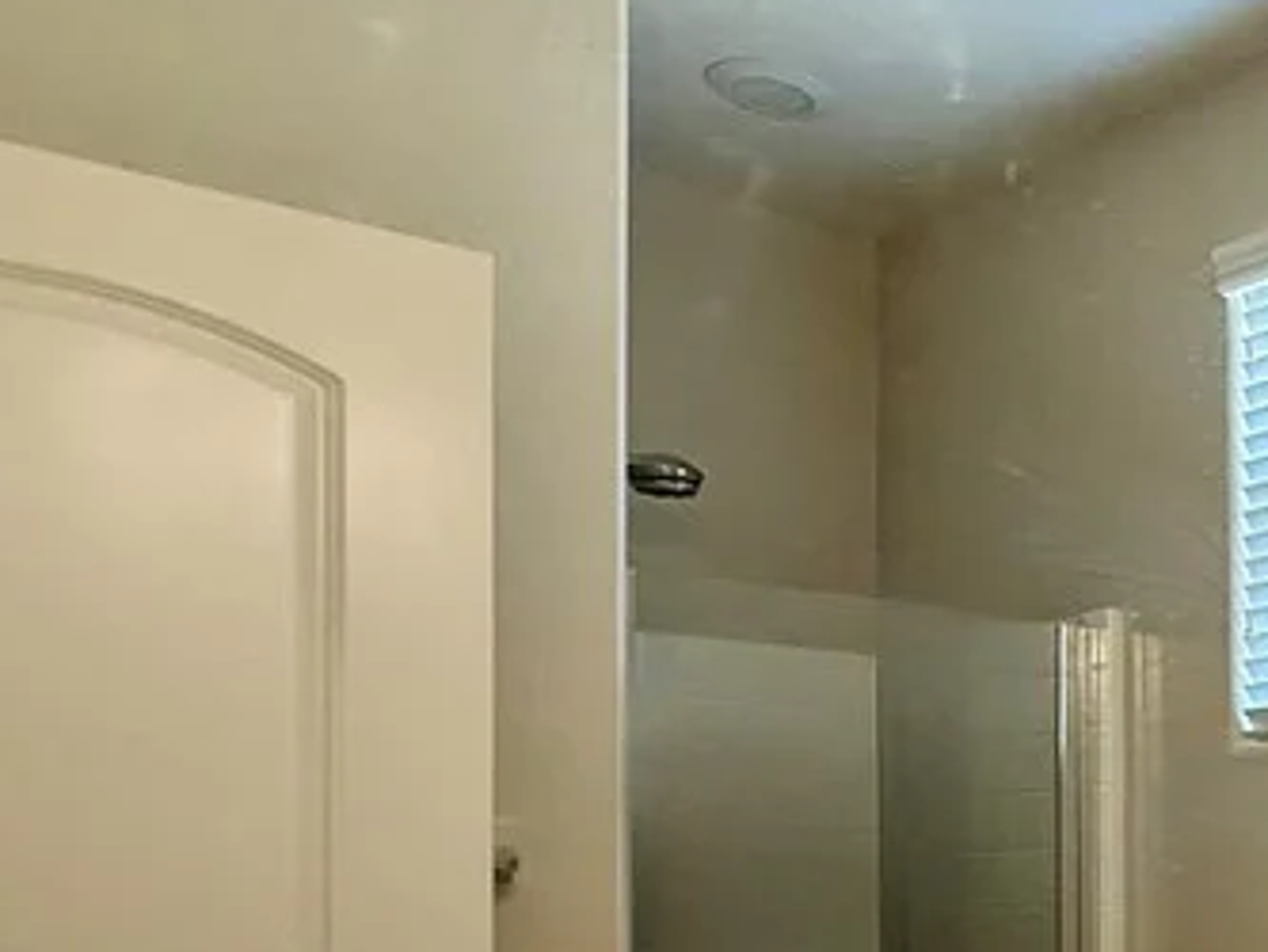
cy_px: 861
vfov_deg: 32.0
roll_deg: +0.5
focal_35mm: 43
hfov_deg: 31.2
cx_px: 1736
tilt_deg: +0.9
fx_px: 1576
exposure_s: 1/60
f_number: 2.2
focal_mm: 2.22
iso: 200
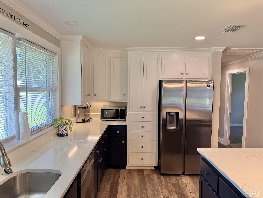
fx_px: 182
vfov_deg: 56.8
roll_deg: -1.3
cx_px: 132
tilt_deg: -3.0
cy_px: 99
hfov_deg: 71.6
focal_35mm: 24
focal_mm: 6.76
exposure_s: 1/120
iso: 64
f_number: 1.78
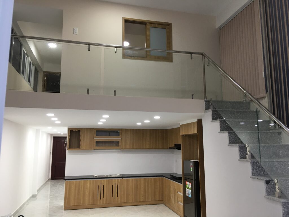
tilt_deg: +9.3
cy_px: 108
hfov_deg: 61.7
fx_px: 242
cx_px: 144
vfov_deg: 48.2
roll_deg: -0.1
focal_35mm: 29
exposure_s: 1/17
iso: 40
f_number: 2.2
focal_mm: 4.15
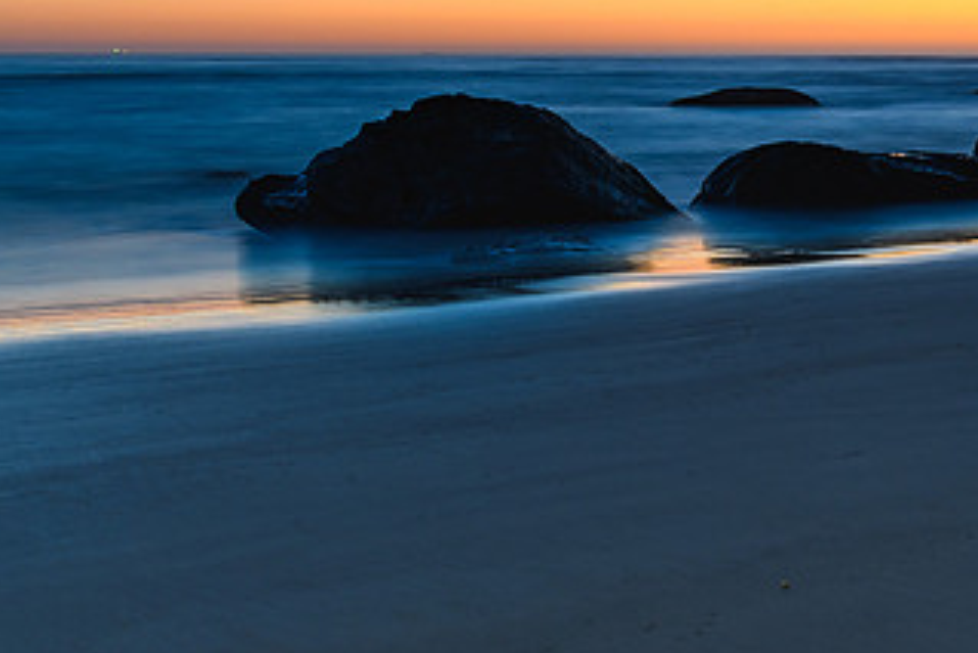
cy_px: 107
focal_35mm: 65
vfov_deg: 20.6
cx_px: 1080
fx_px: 1767
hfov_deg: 28.1
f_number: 8
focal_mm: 16
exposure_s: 25
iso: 50
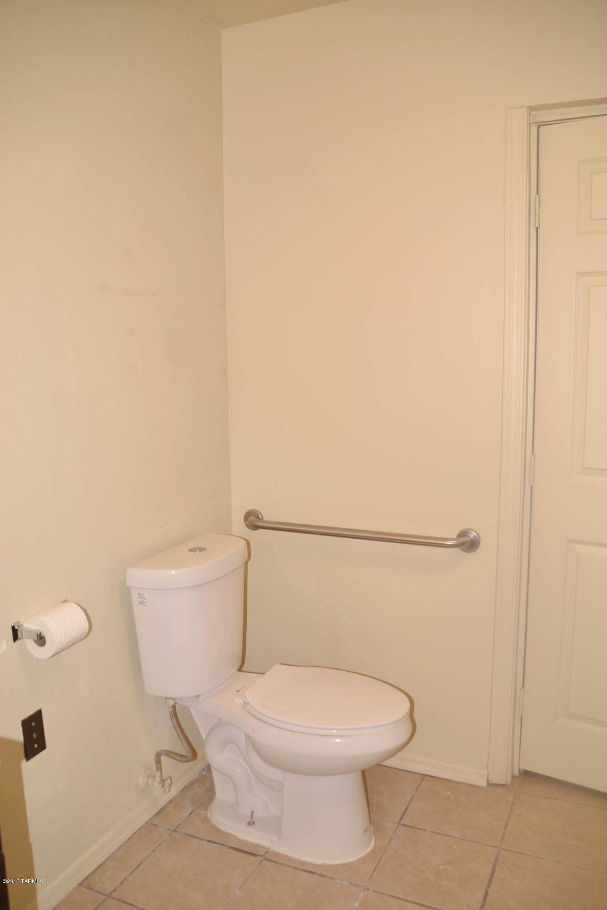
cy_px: 455
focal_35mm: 30
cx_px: 304
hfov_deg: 43.6
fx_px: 759
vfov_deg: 61.9
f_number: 3.5
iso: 100
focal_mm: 20
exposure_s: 1/60
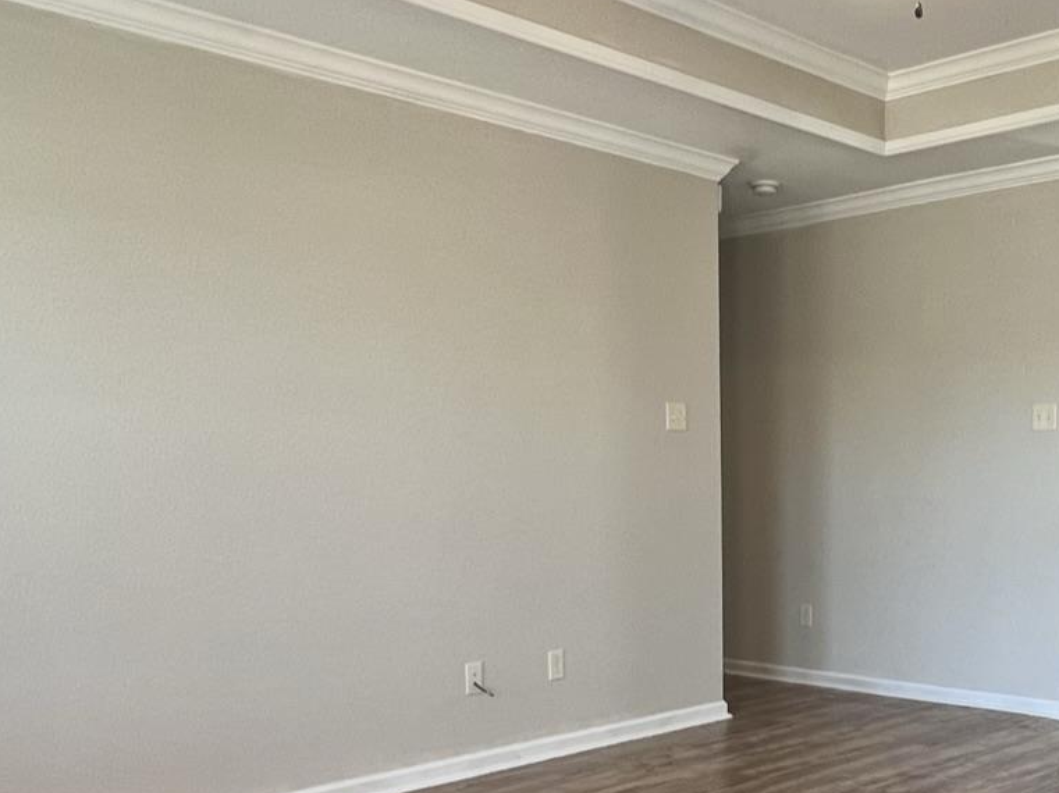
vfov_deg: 38.5
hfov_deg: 51.2
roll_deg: +3.5
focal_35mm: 35
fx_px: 1070
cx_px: 743
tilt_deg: -9.6
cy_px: 675
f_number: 1.8
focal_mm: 1.57
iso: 125
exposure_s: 1/120
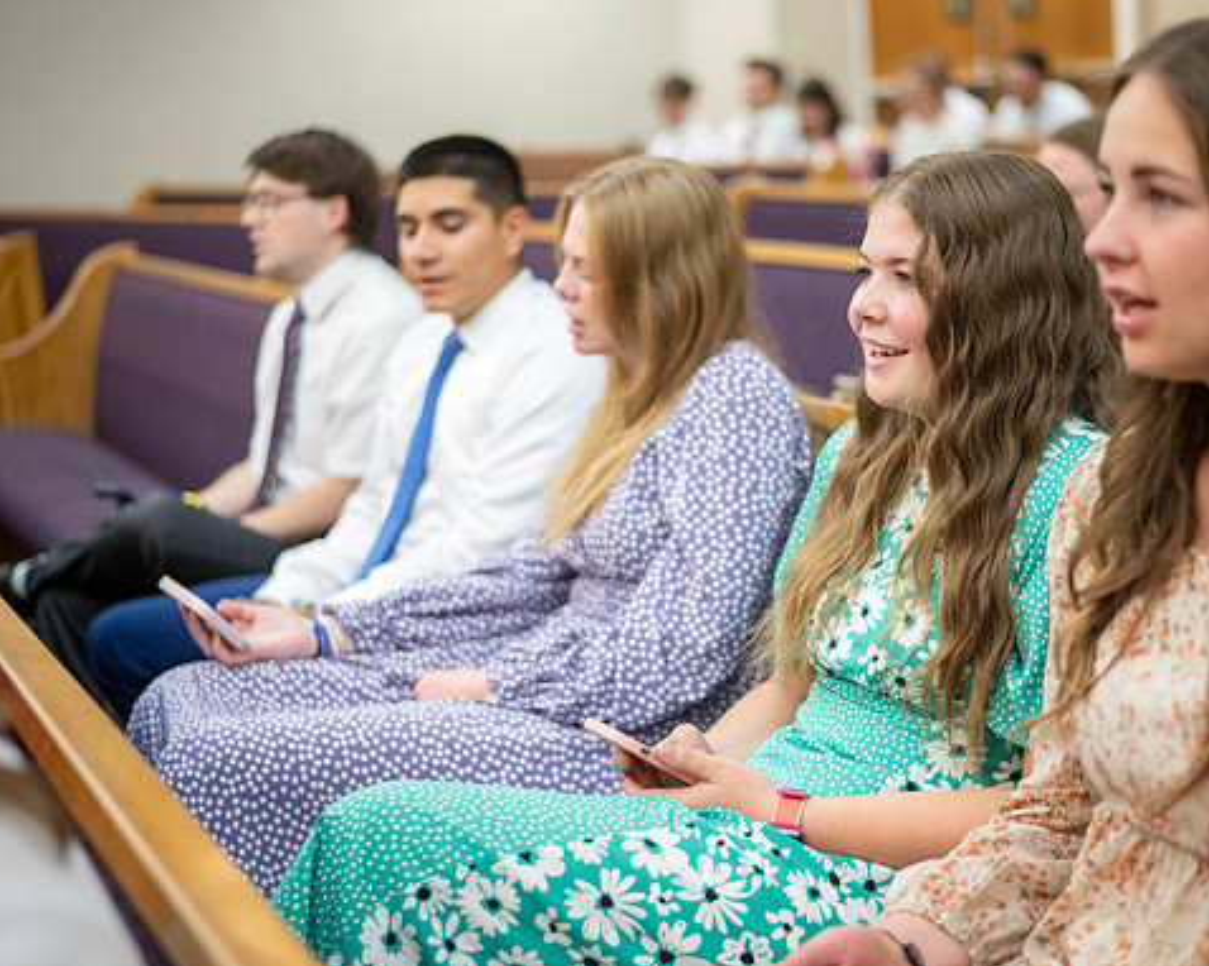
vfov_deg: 26.7
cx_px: 690
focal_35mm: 57
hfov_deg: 33.0
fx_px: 2039
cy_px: 482
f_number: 1.8
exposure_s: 1/400
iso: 1600
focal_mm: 50
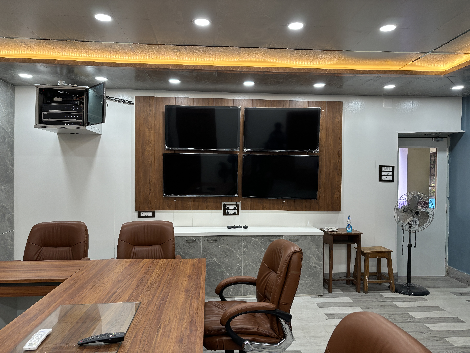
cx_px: 235
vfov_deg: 53.1
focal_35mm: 26
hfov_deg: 67.3
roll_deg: -0.7
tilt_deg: -0.7
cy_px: 176
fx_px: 353
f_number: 1.6
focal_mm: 5.96
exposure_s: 1/100
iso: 125
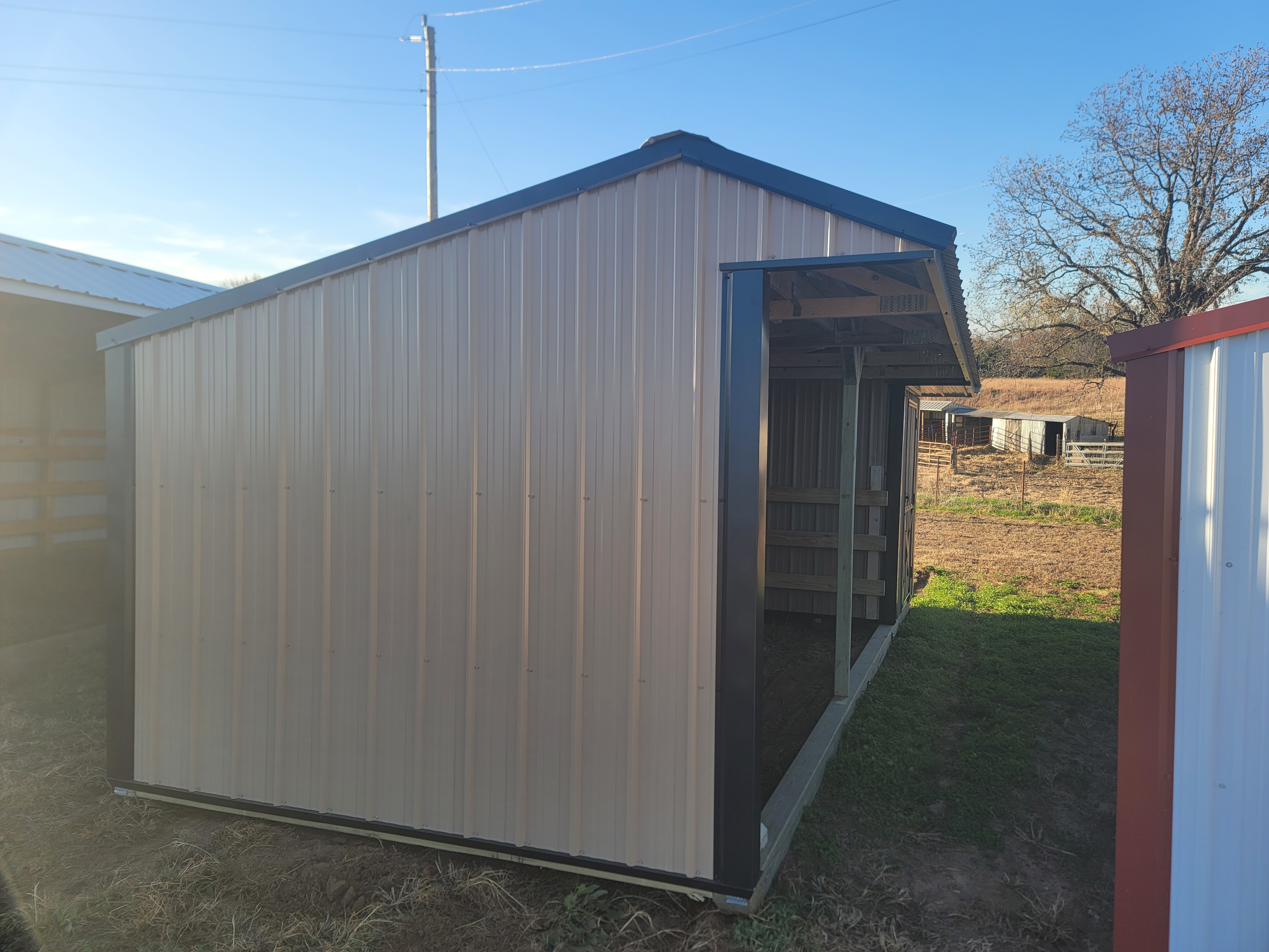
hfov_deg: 69.4
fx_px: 916
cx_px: 634
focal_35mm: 25
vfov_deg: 54.9
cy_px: 476
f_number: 1.8
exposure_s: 1/391
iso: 20
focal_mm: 7
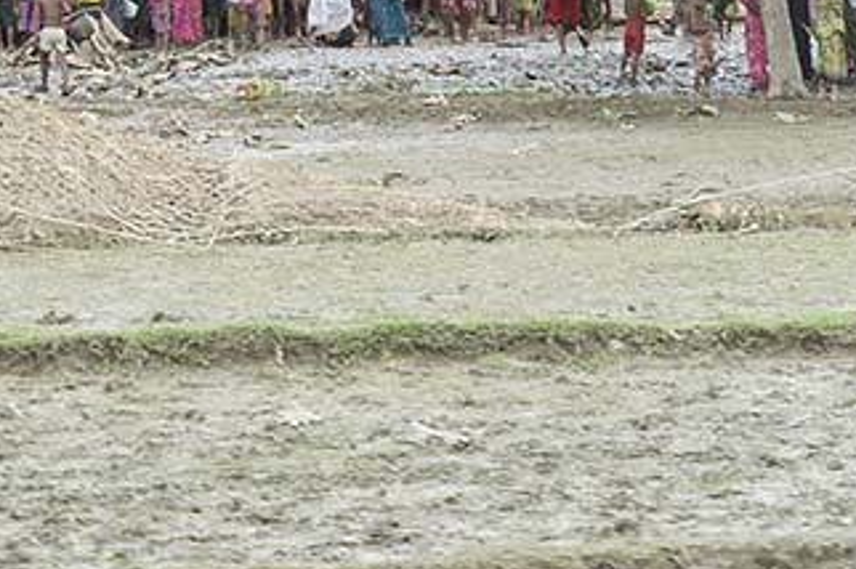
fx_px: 4964
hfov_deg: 9.9
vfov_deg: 6.5
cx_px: 423
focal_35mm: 209
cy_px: 31
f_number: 14
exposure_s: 1/200
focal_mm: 70
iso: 1000
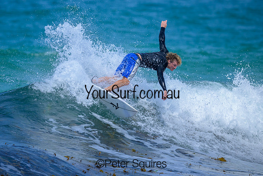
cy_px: 73
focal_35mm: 1092
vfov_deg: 1.3
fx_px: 7977
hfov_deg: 1.9
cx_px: 84
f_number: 6.3
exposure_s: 1/2500
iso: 450
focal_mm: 800
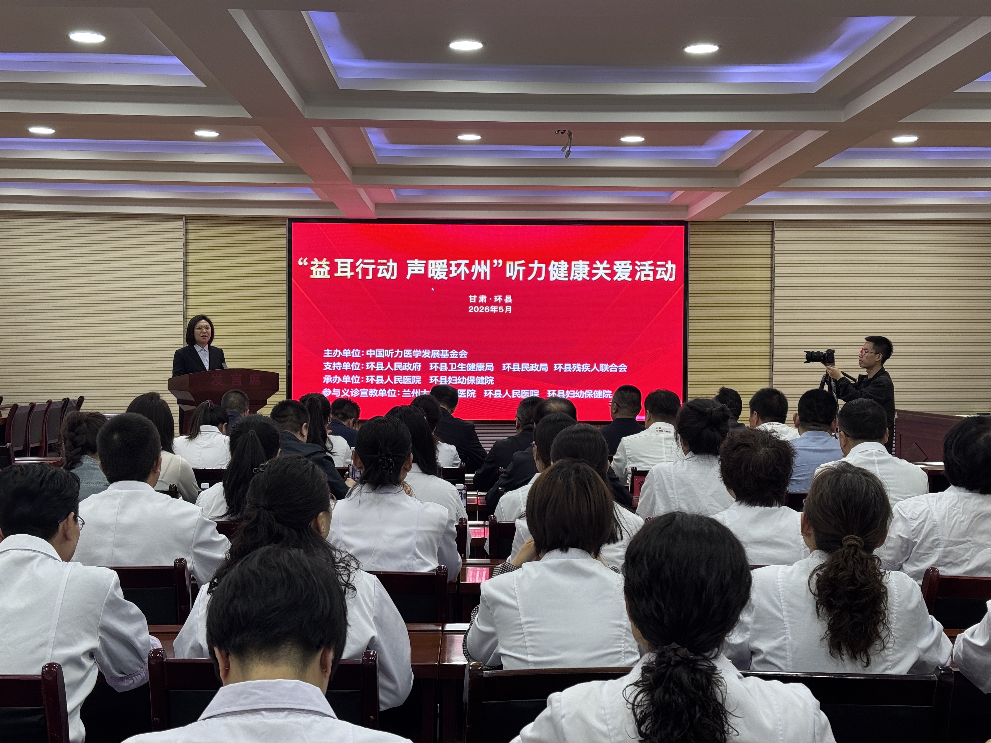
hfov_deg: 39.7
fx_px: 1374
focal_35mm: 48
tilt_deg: -0.5
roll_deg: -0.4
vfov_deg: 30.3
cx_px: 496
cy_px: 372
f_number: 1.78
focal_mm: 6.76
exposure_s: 1/50
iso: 64
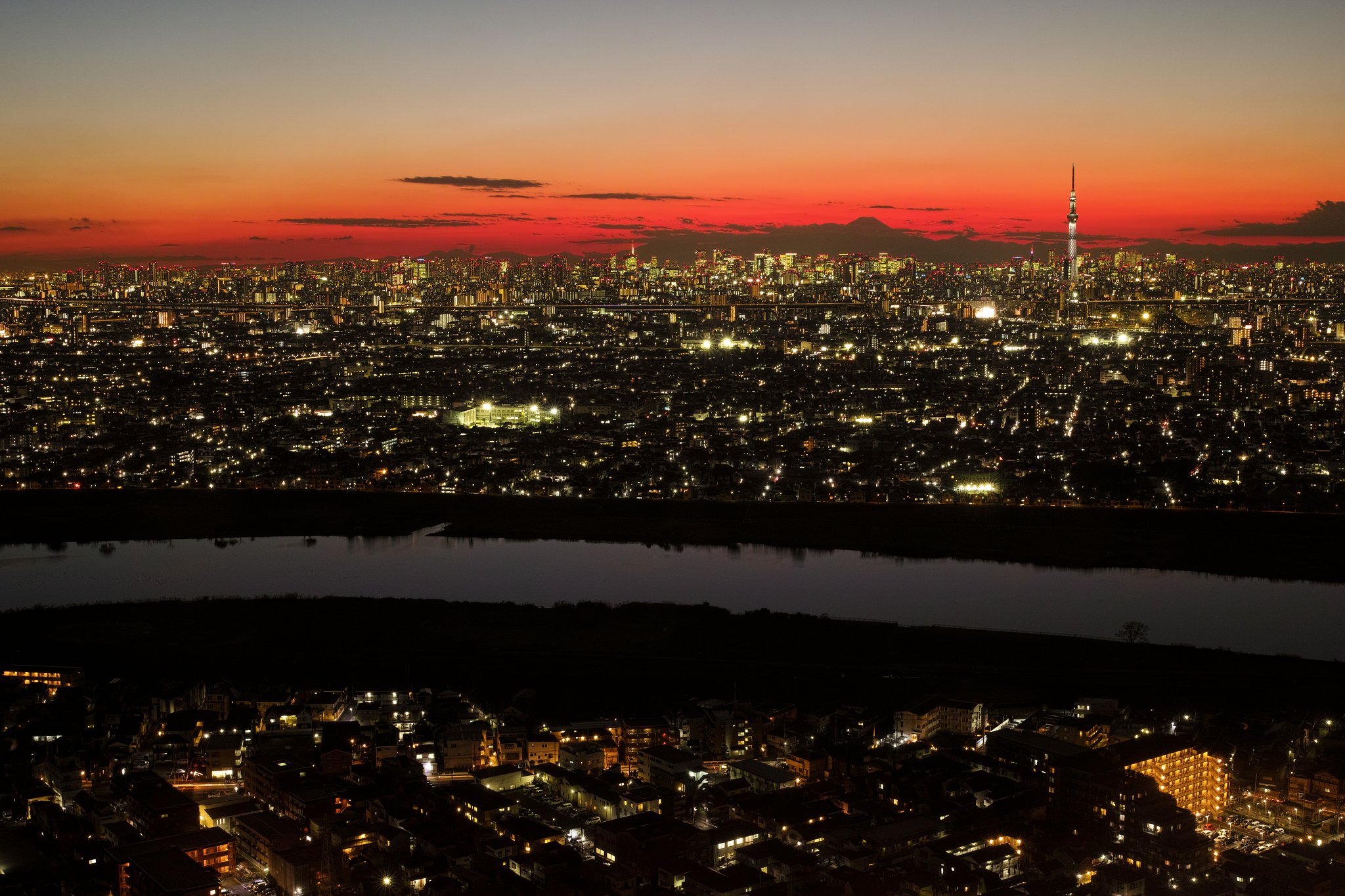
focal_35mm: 45
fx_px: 1681
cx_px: 672
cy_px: 448
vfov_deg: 29.9
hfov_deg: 43.6
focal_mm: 30
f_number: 11
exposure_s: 15
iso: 100
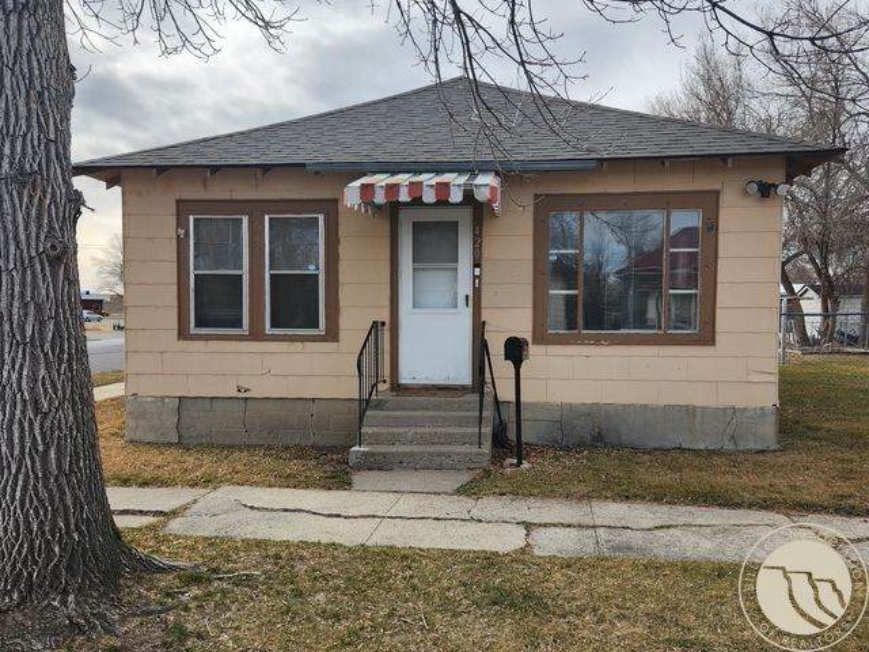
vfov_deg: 58.9
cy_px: 326
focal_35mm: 23
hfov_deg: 73.9
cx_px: 434
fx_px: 577
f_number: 1.8
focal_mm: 5.4
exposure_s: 1/1154
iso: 20
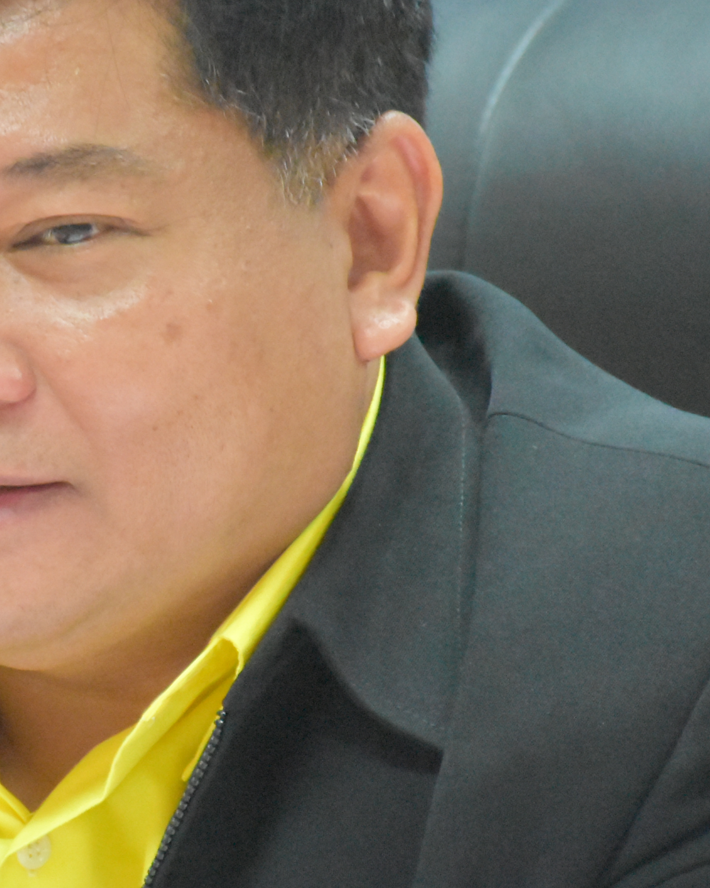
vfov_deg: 3.5
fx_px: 14421
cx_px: 66
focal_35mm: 549
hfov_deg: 2.8
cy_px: 470
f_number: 5.6
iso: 11400
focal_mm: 140
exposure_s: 1/125
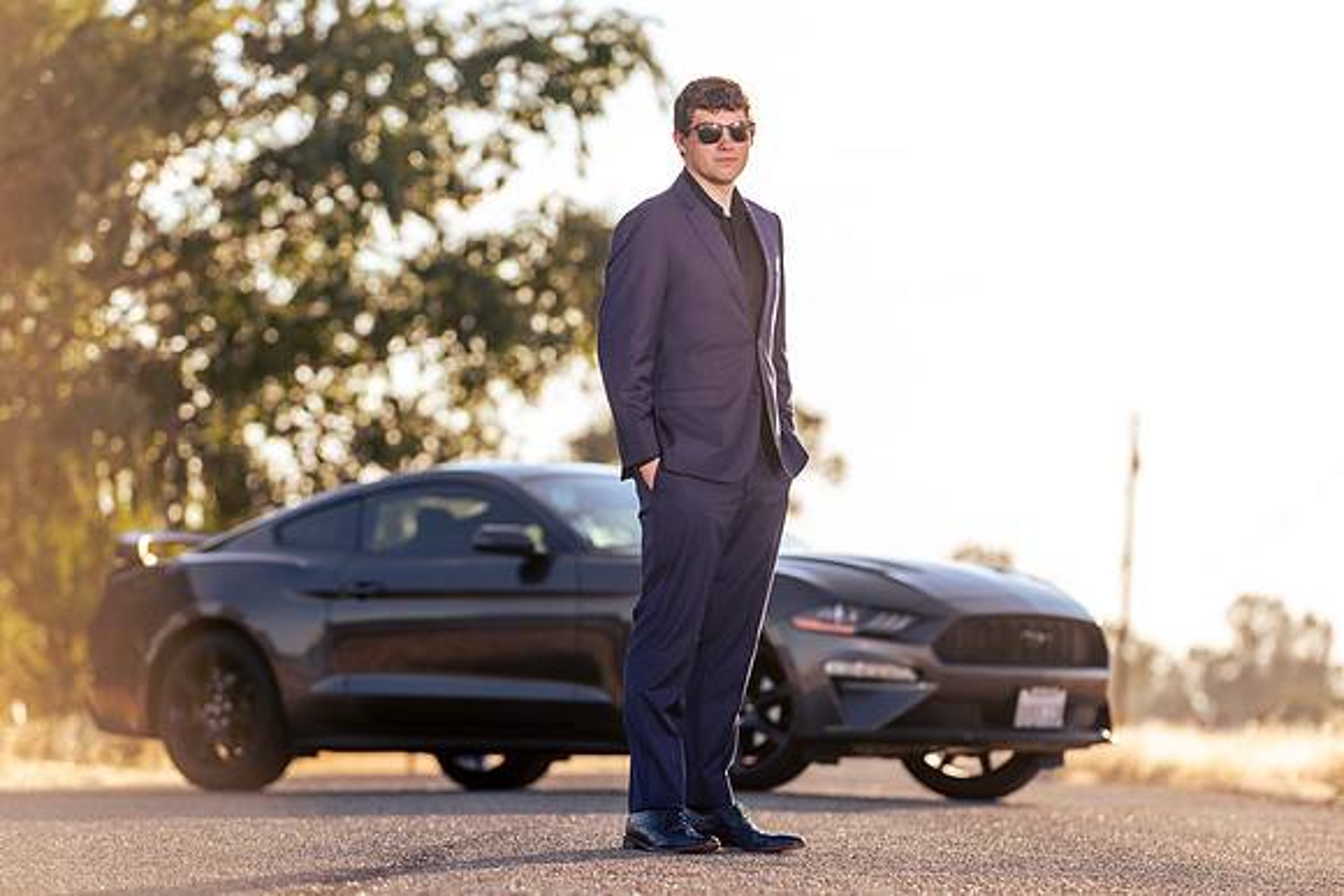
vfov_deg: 8.1
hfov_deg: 12.2
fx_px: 6294
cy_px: 448
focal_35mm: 169
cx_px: 672
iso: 31
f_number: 4
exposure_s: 1/250
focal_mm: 155
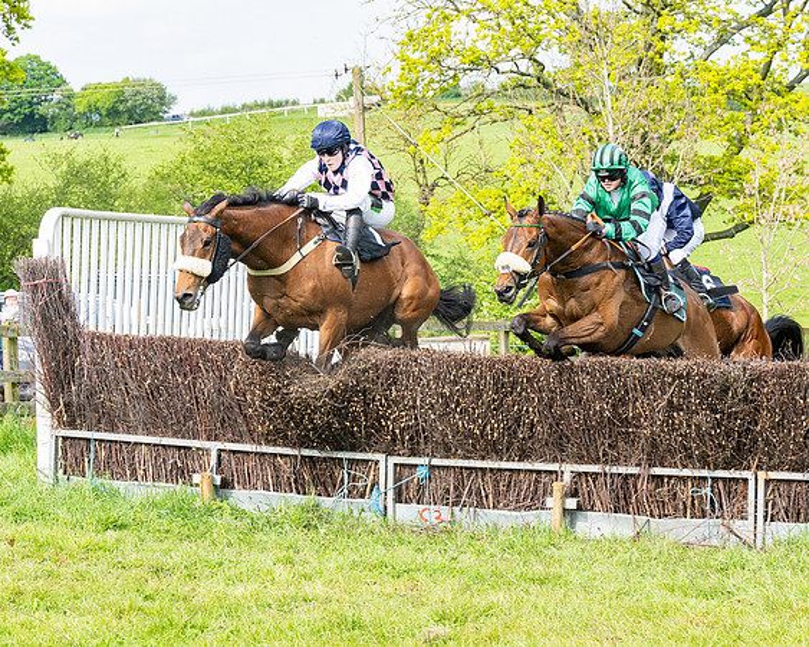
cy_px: 377
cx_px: 316
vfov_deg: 10.6
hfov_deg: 13.3
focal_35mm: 145
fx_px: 3472
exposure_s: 1/1250
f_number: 5.6
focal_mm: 70
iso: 400
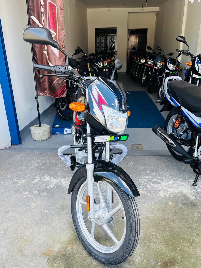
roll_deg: +0.0
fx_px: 209
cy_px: 136
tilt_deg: -22.5
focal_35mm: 27
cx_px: 103
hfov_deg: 51.3
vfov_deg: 65.3
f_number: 1.6
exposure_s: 1/139
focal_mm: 5.96
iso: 32
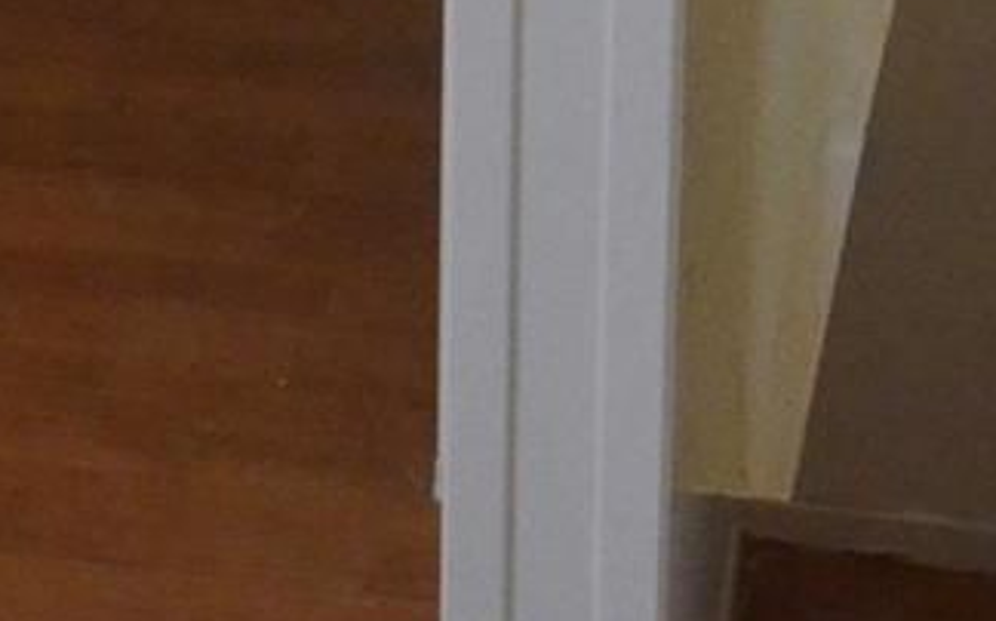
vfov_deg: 6.9
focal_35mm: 181
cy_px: -764
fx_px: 4910
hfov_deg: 11.4
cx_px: -129
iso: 5000
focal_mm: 24
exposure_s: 1/500
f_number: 11
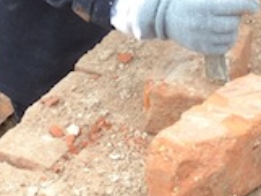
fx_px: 1049
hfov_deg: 14.2
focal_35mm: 139
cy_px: -109
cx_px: 118
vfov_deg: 10.3
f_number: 2.4
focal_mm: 4.28
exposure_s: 1/60
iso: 64
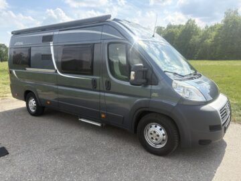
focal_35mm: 26
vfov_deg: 53.1
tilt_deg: -9.5
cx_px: 120
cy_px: 90
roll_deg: +1.8
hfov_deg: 67.3
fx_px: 181
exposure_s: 1/2865
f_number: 1.6
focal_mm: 5.96
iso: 64
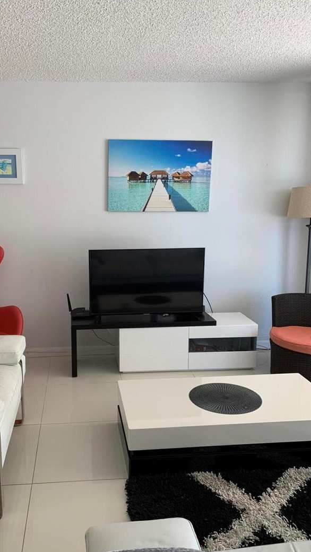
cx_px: 110
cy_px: 276
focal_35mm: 29
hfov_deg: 39.8
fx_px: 425
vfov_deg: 66.1
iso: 25
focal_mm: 4.25
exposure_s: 1/121
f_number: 1.8
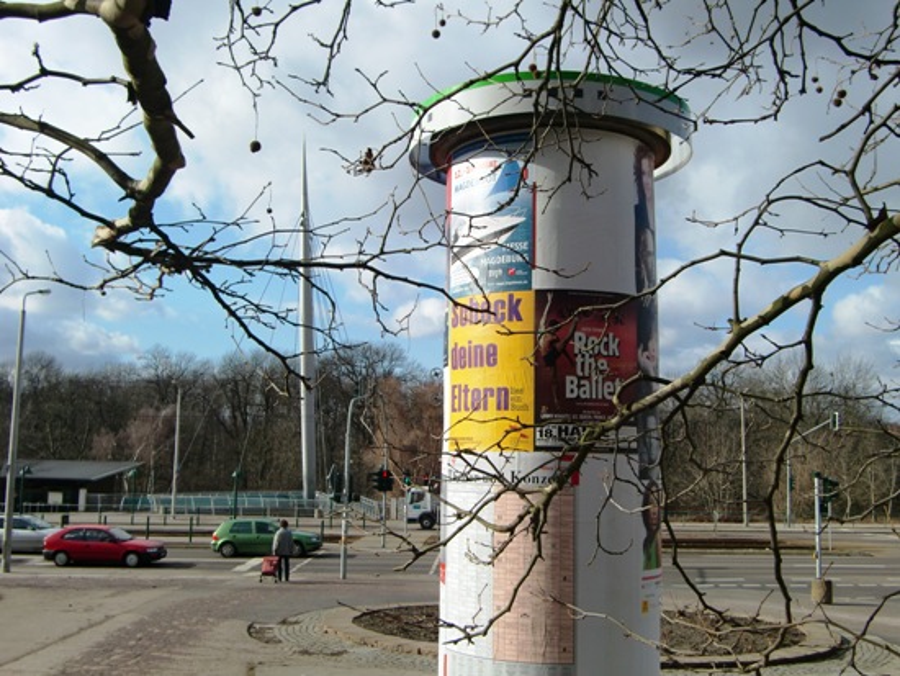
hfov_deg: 47.8
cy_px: 338
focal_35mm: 39
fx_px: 1014
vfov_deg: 36.8
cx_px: 450
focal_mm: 6.9
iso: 64
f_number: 8
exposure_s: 1/160
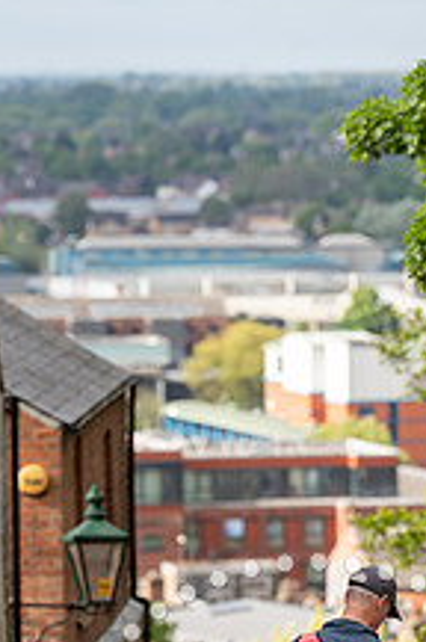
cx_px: 370
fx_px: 5698
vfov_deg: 6.4
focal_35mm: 320
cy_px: 580
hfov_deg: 4.3
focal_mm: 154
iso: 250
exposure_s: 1/1000
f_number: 4
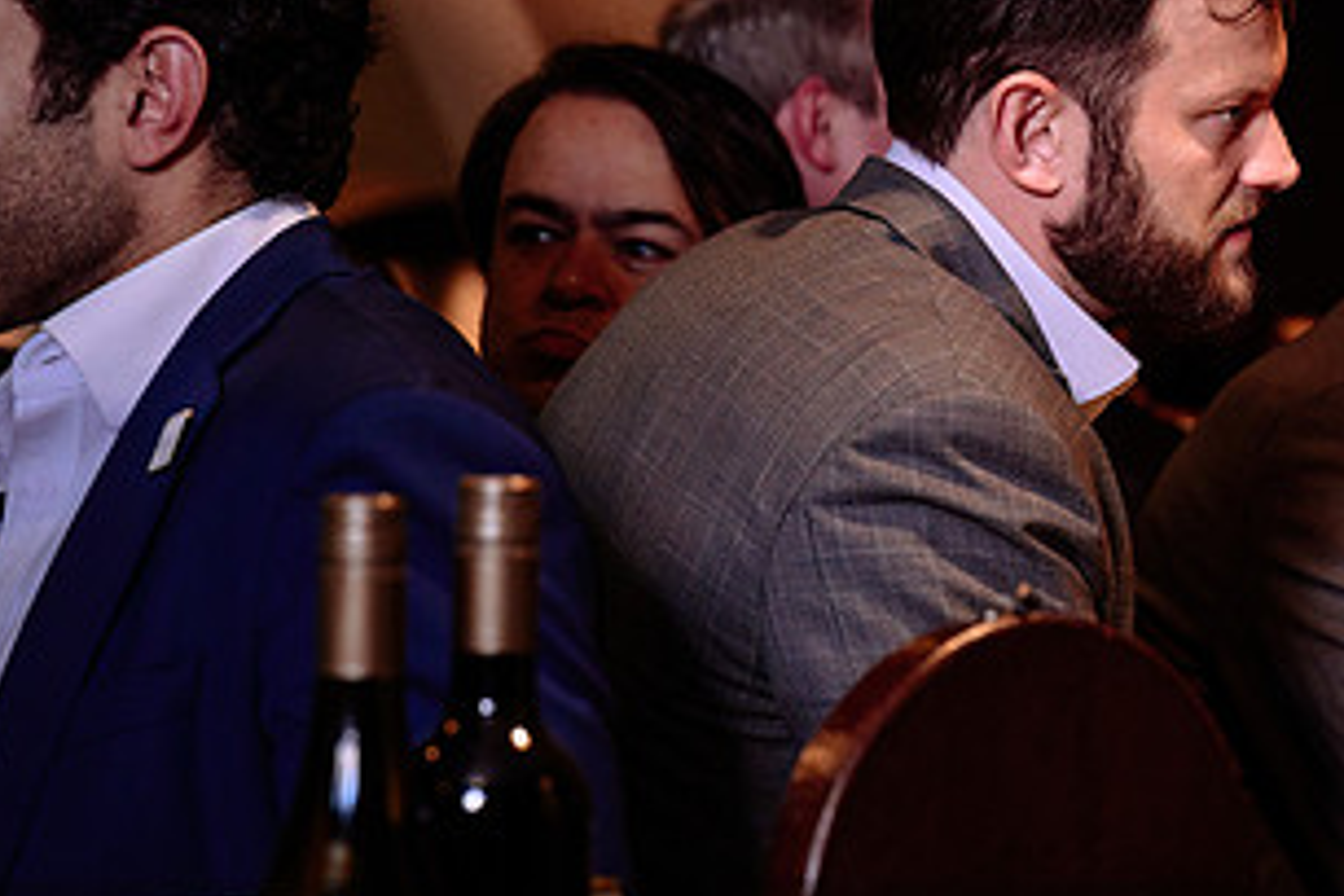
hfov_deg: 12.7
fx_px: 5973
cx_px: 1304
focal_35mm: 160
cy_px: 599
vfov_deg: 8.6
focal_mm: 70
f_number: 4
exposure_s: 1/80
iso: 800
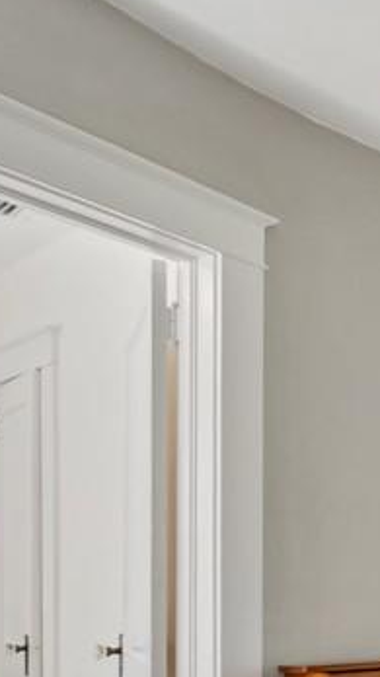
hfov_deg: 15.8
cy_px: 603
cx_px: 877
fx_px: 807
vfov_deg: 42.0
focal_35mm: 45
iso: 200
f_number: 7.1
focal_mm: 7
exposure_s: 1/3
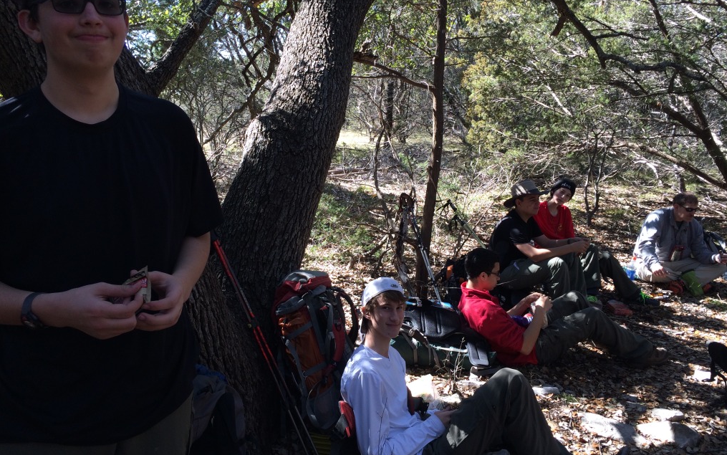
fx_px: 614
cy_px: 209
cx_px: 365
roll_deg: +1.5
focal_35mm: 31
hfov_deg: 61.2
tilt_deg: -10.8
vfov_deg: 40.6
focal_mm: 4.15
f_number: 2.2
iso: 32
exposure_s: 1/191
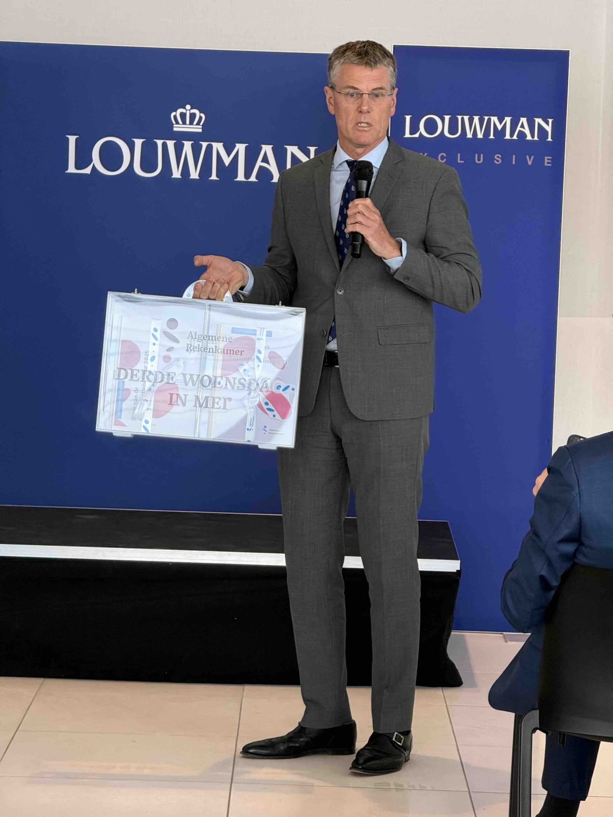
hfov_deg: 12.3
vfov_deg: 16.4
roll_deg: -2.6
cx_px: 306
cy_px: 408
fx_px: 2833
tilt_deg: -3.6
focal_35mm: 120
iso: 160
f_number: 2.8
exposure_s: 1/100
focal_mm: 15.66
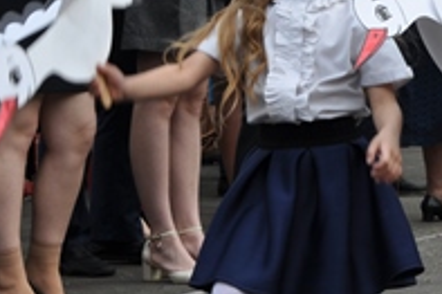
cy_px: 42
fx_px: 2687
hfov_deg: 9.2
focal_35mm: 219
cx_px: 577
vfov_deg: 6.3
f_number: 11
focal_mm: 48
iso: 200
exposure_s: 1/125
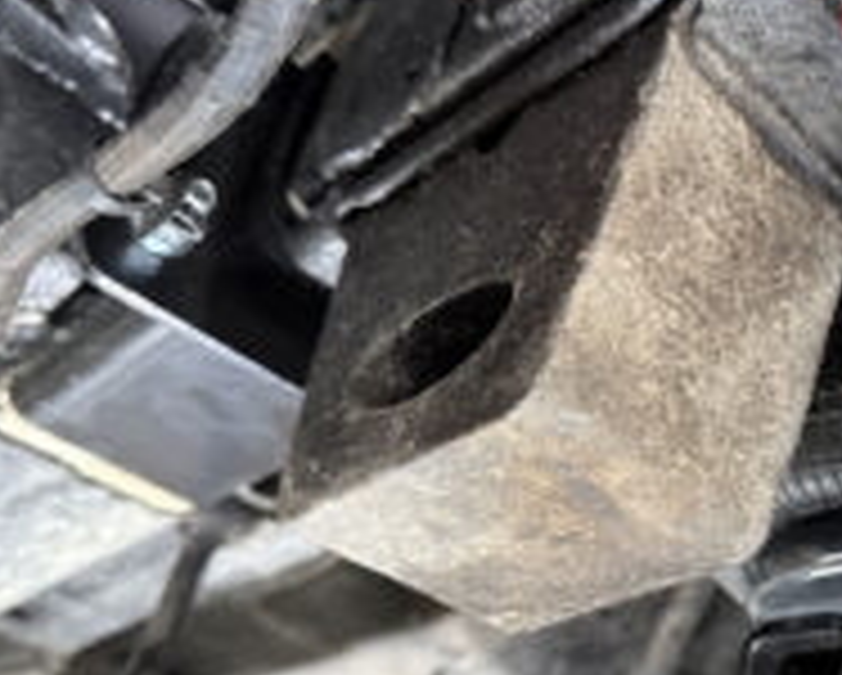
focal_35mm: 50
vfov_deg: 30.2
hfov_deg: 34.9
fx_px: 1247
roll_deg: -6.6
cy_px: 428
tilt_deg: +31.6
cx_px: 774
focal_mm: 6.76
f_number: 1.78
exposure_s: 1/50
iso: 800
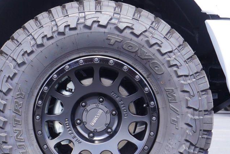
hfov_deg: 19.1
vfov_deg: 12.8
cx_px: 98
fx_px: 684
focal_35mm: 107
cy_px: 115
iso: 125
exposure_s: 1/80
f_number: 5.6
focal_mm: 44
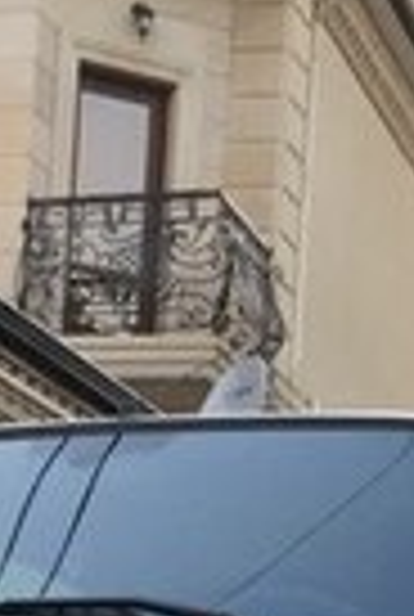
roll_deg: -3.7
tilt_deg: +1.9
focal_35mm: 145
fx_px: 2489
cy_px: 928
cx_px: 180
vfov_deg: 13.3
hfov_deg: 9.5
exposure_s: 1/33
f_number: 2.2
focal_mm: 4.15
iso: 40
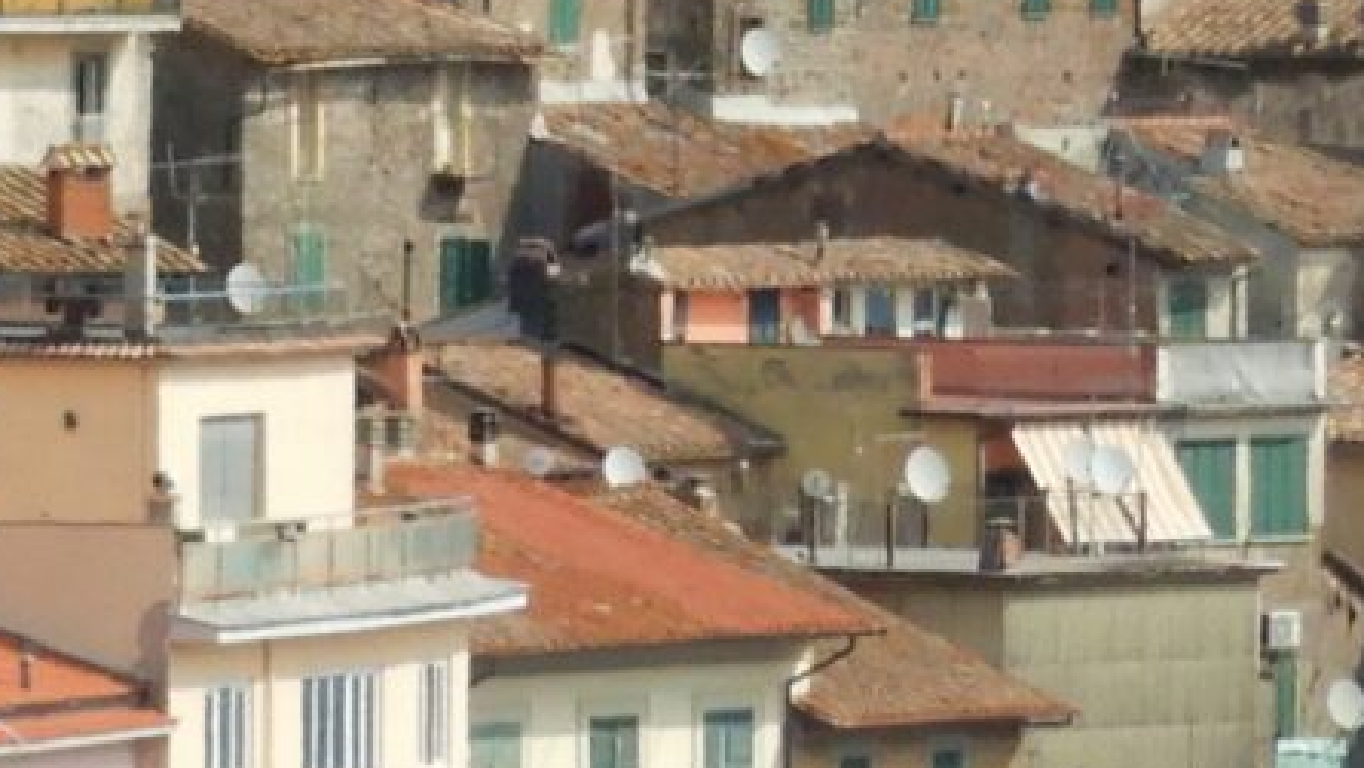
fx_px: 27165
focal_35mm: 751
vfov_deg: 1.6
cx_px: -826
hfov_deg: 2.9
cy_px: -340
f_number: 4.9
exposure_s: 1/800
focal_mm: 21.5
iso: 125
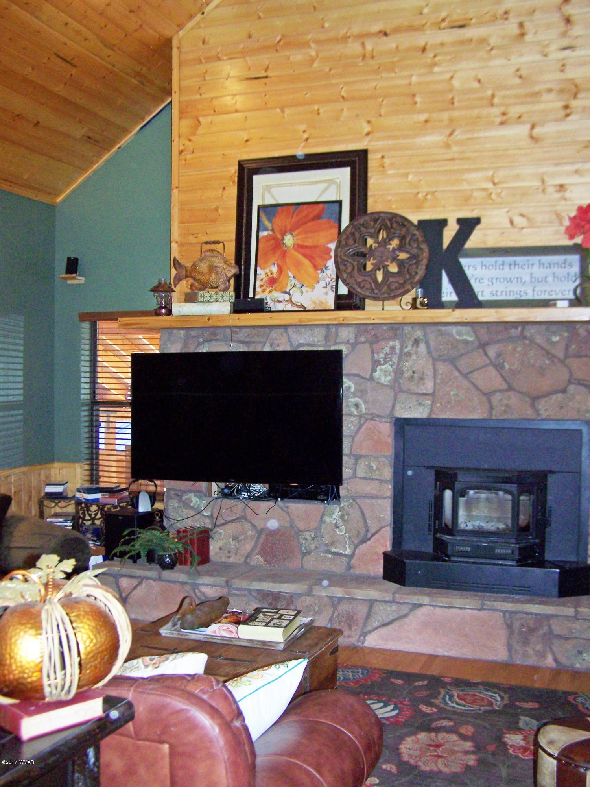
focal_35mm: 38
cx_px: 295
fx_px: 864
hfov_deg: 37.7
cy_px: 394
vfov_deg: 49.0
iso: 160
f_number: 2.8
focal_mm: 6.3
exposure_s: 1/60
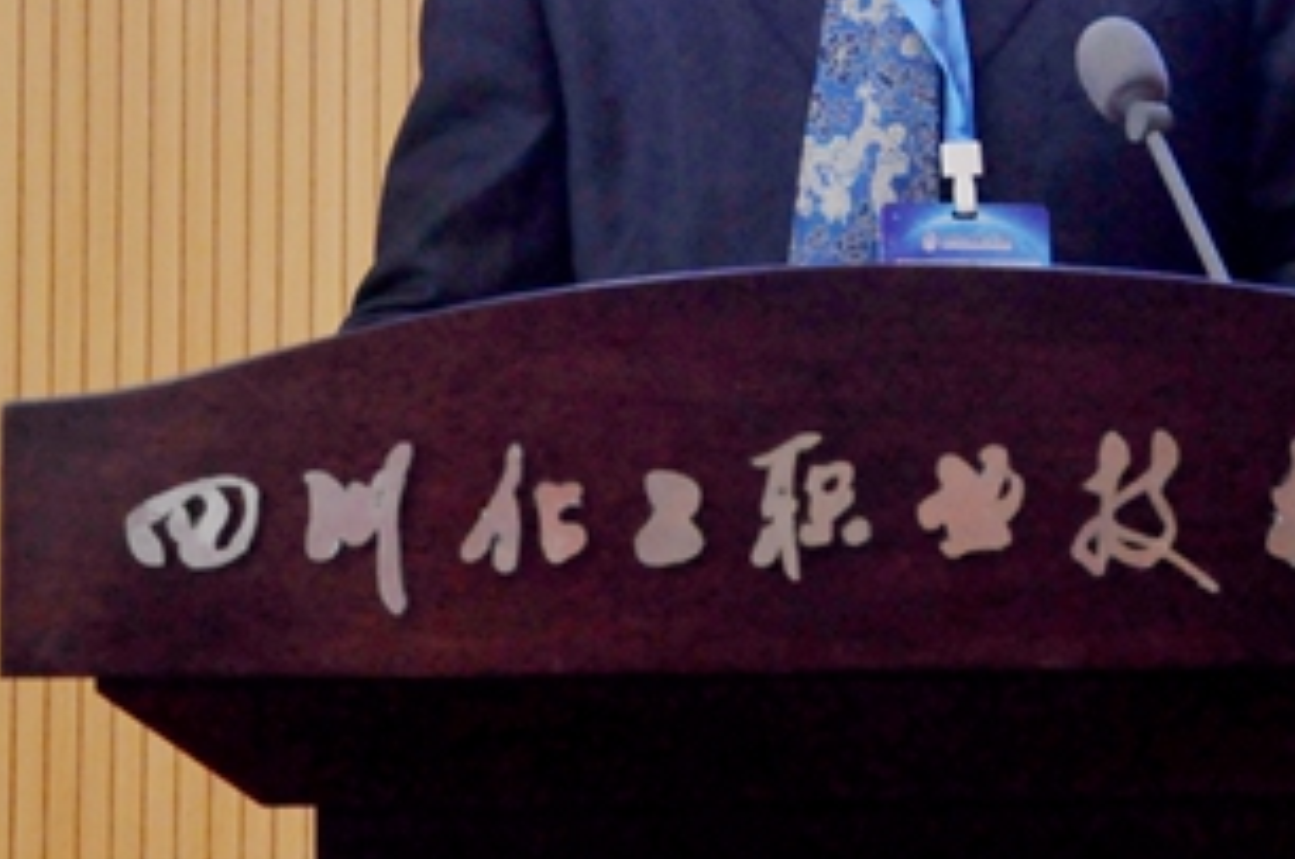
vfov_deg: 7.7
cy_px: -51
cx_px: 889
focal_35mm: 176
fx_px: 6332
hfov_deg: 11.7
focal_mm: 45
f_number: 4.8
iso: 1000
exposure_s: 1/100
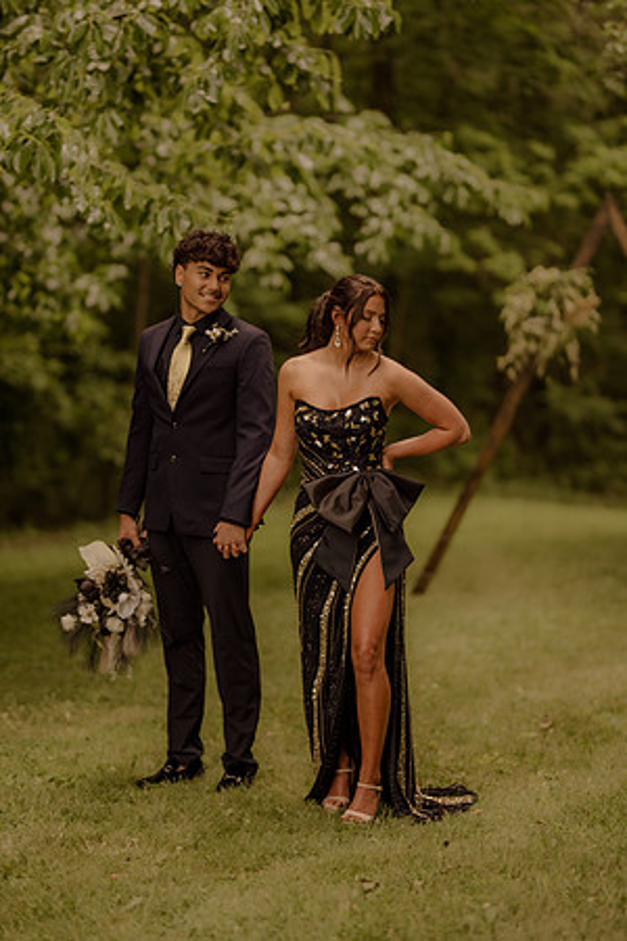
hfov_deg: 16.1
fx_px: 2220
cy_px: 470
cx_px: 314
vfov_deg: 23.9
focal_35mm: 85
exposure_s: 1/2000
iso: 400
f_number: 1.4
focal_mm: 85
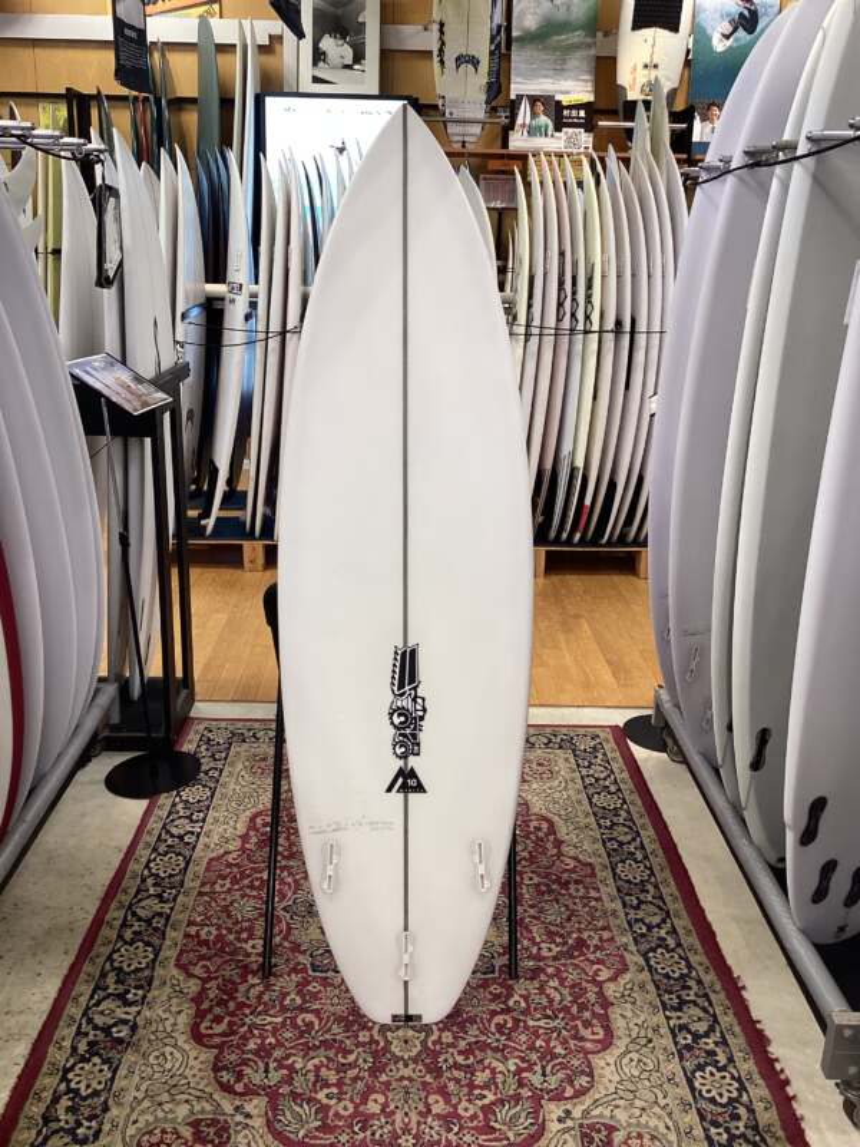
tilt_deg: -18.8
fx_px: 1027
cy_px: 574
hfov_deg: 45.4
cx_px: 430
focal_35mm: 31
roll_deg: -1.5
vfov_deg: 58.4
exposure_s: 1/50
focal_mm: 3.3
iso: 64
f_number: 2.4
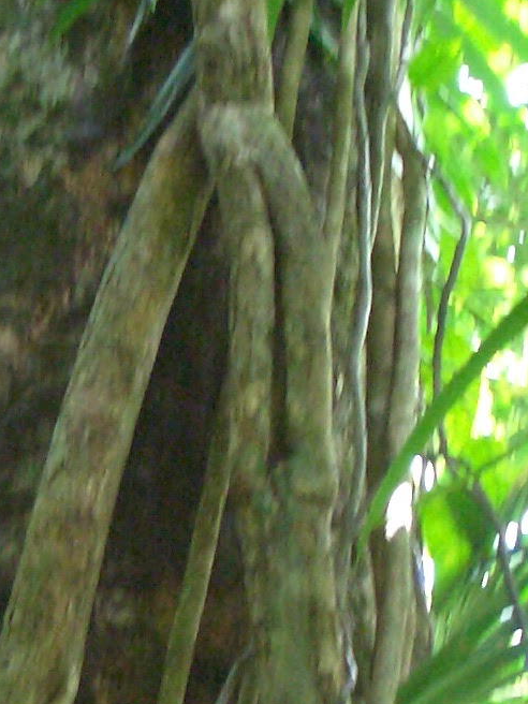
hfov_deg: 12.0
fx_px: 2502
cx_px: 203
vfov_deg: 16.0
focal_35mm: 123
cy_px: 366
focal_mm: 5.8
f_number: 2.6
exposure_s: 1/30
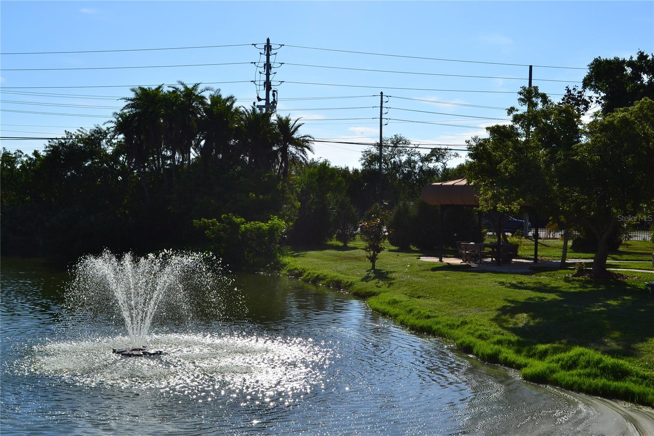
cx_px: 327
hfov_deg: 38.9
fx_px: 926
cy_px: 218
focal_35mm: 51
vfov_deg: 26.5
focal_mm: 34
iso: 160
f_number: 11
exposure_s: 1/500
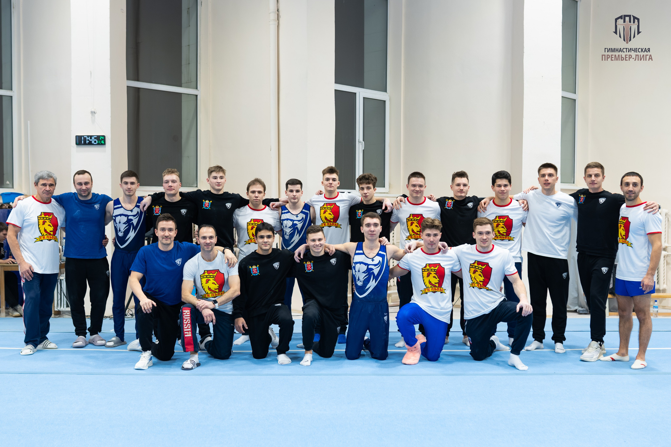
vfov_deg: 32.1
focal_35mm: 42
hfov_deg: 46.7
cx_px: 342
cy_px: 238
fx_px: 777
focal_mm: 35
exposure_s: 1/500
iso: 1000
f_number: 2.8
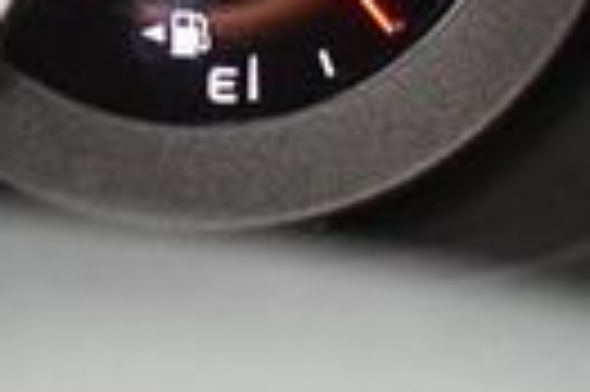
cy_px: -311
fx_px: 3126
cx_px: -419
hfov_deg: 10.3
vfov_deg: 7.0
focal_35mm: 191
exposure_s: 1/60
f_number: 4
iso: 4500
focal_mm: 26
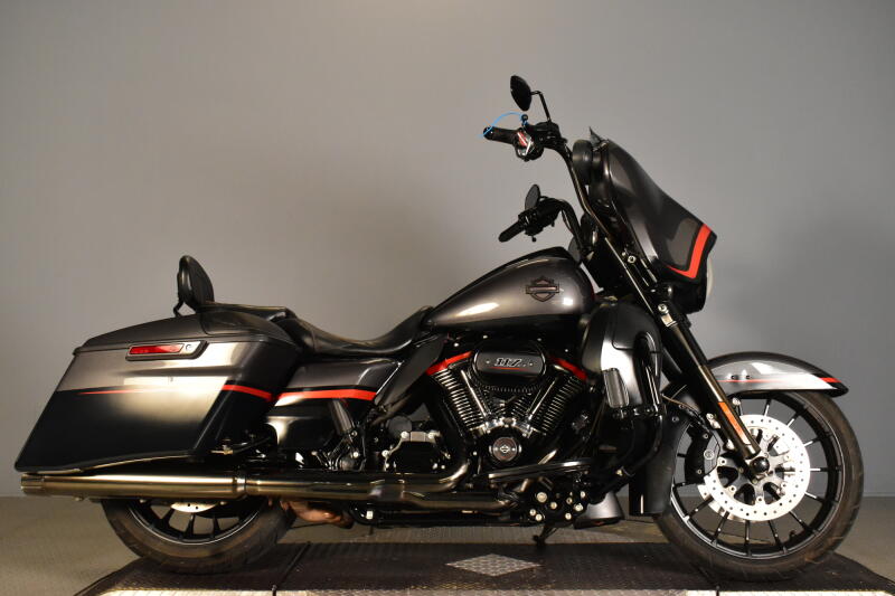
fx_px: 1044
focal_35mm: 42
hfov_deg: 46.4
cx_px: 448
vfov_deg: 31.9
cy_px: 298
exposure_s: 1/125
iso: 3200
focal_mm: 28
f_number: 7.1
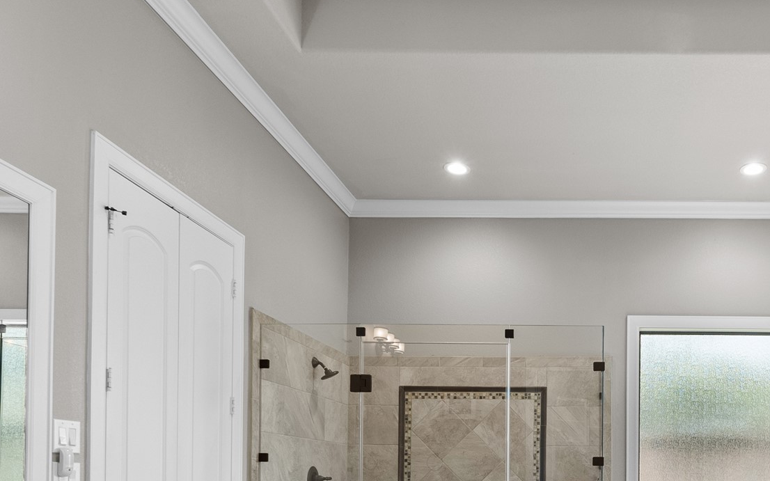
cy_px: 484
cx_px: 588
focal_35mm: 32
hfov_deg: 56.4
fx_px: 671
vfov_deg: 35.5
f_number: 8
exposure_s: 1/10
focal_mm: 16
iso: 1000
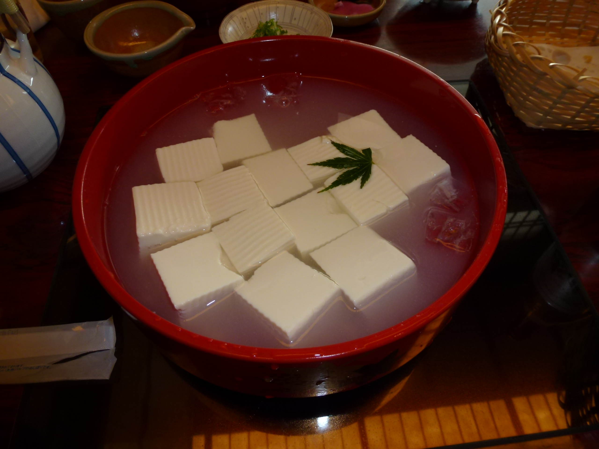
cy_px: 224
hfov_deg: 71.6
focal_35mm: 24
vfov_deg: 56.8
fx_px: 415
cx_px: 300
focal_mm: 4.3
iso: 100
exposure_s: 1/60
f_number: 3.3
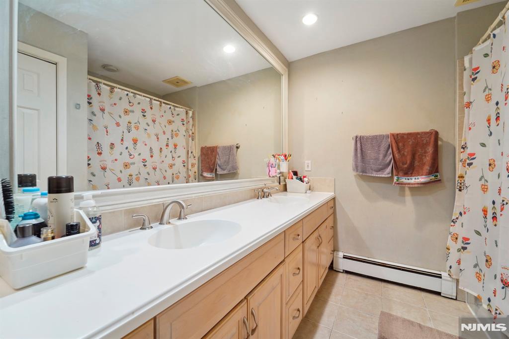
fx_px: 198
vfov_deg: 81.2
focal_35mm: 14
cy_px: 170
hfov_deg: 104.3
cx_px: 254
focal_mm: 14
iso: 400
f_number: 8
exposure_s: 1/8
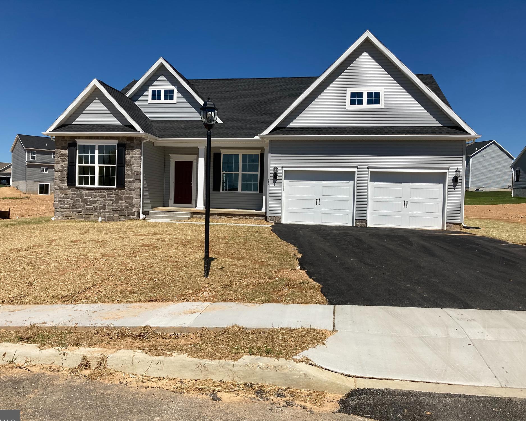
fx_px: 467
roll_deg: -2.2
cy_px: 216
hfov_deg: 58.7
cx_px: 238
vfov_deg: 48.5
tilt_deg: +0.4
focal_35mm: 30
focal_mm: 3.99
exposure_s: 1/4000
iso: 20
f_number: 1.8
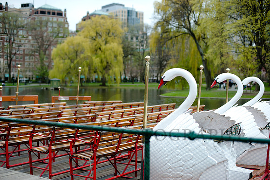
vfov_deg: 27.0
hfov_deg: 39.6
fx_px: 375
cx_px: 135
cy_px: 90
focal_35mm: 50
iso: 100
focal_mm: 50
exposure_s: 1/1000
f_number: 2.5
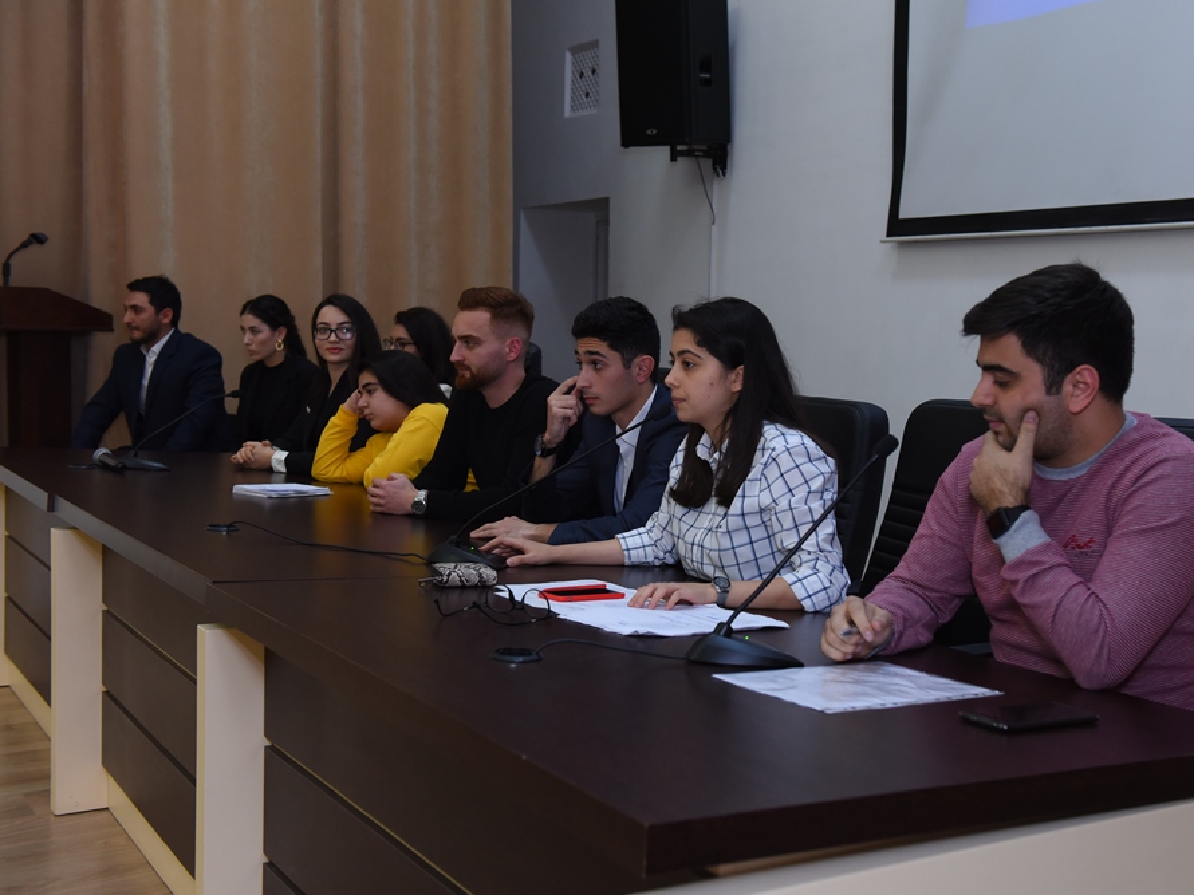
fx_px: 1448
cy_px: 448
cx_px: 674
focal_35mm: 42
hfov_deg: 44.7
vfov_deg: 34.3
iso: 1250
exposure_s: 1/60
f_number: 5
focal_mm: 38
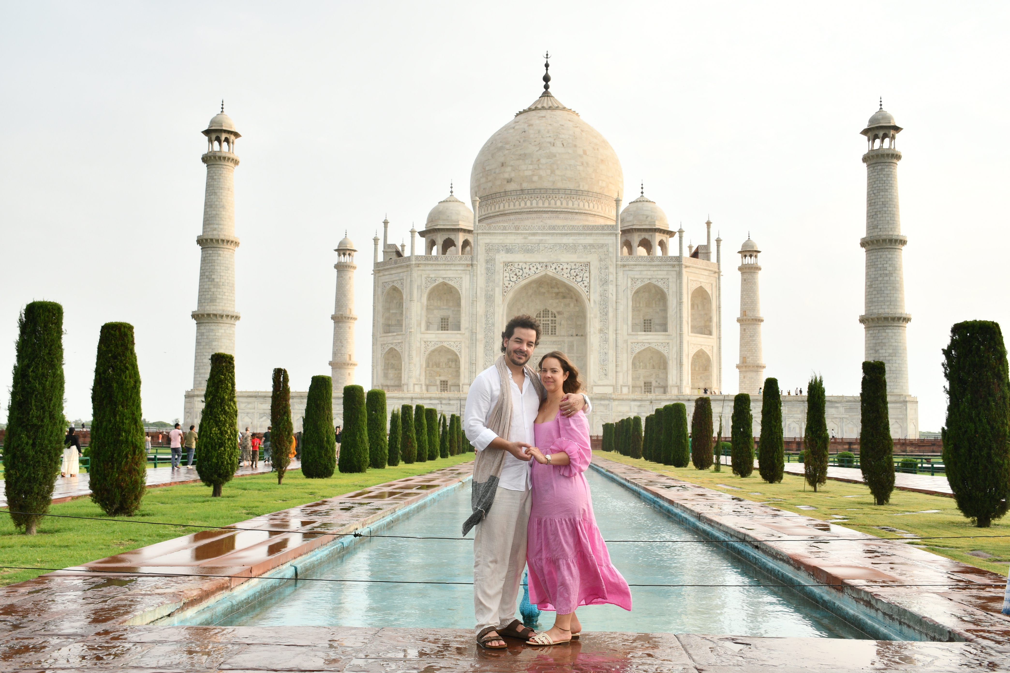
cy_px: 336
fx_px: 1010
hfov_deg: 53.1
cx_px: 505
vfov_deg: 36.9
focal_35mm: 36
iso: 200
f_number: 6.3
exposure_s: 1/200
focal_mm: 24
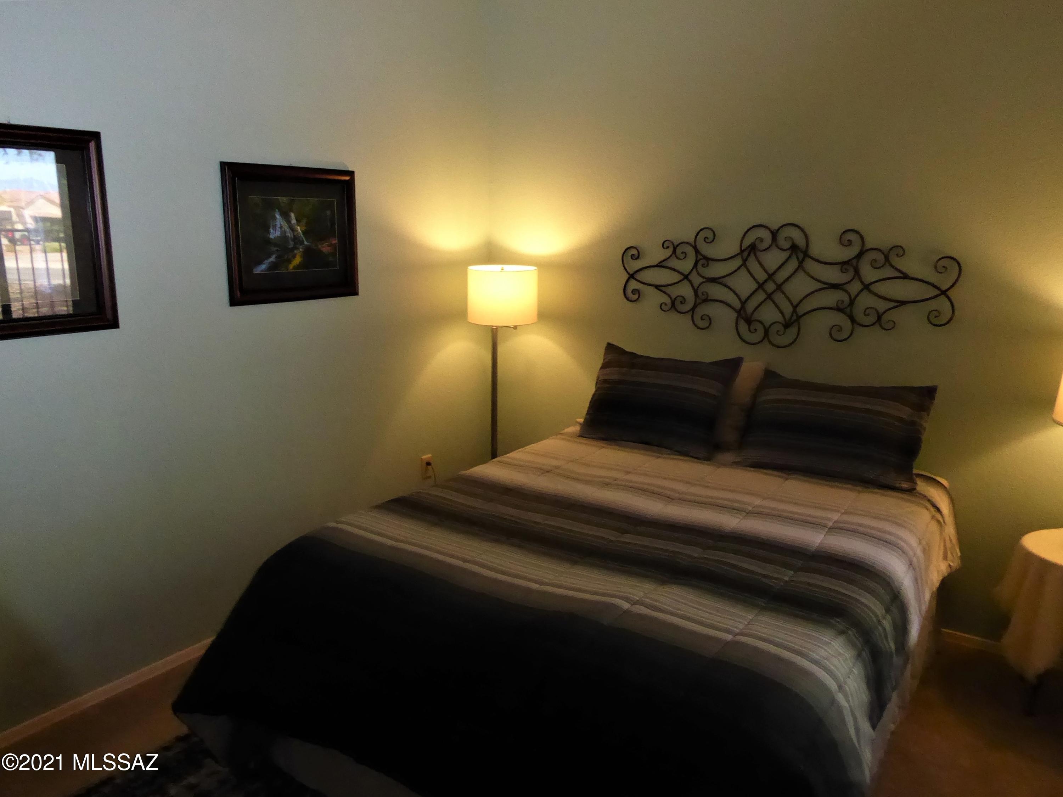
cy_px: 398
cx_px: 532
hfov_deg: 69.4
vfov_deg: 54.9
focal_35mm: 25
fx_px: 768
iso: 800
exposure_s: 1/125
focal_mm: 4.3
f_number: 3.3
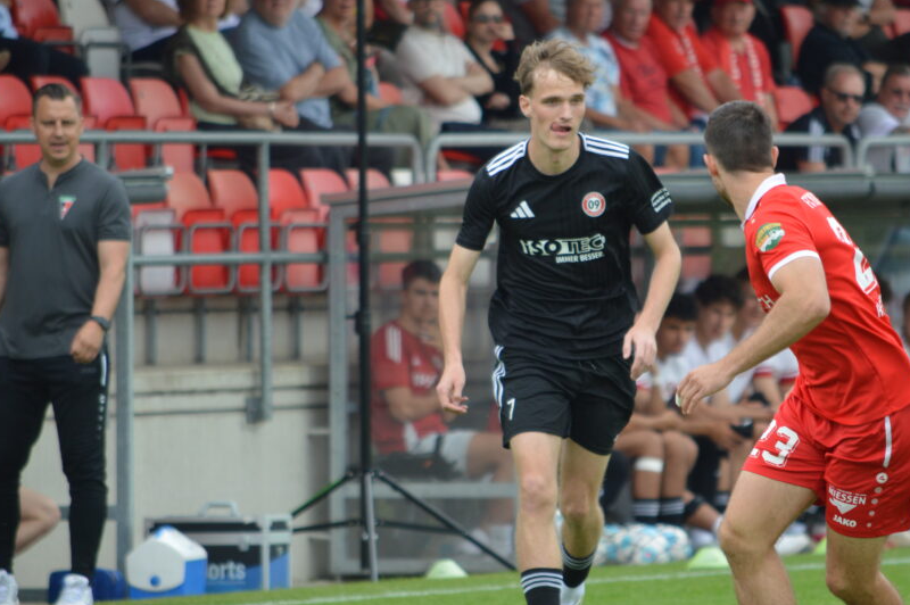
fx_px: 14548
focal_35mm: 576
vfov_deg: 2.4
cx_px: 553
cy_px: 304
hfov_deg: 3.6
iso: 400
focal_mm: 300
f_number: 5.6
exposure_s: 1/640
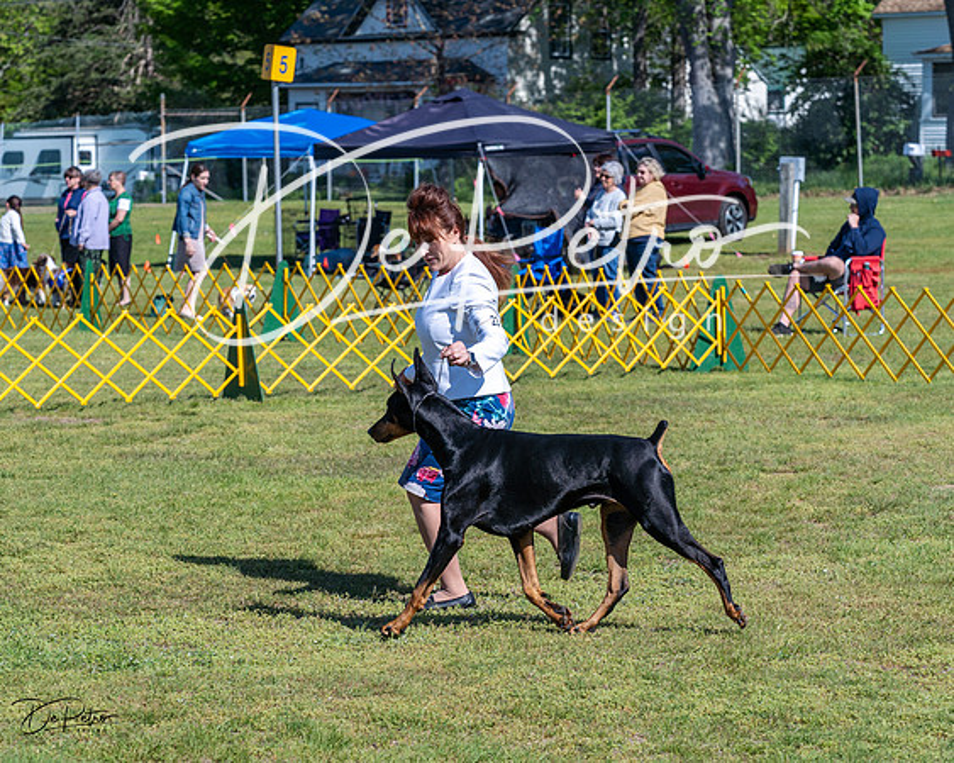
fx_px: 3338
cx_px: 477
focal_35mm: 118
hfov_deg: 16.3
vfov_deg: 13.0
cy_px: 382
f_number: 6.3
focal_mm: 105
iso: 250
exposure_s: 1/1250
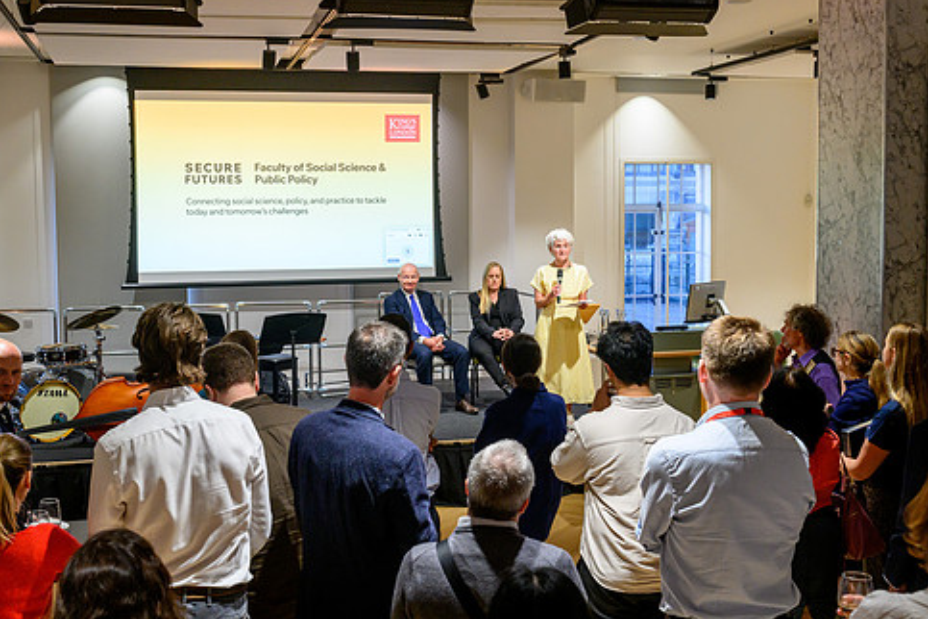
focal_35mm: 42
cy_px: 284
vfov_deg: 31.9
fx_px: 1083
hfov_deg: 46.3
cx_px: 411
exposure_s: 1/100
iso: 900
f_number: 5.6
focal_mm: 35
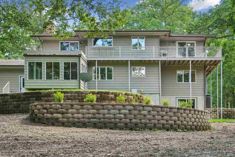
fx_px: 333
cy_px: 78
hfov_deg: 38.9
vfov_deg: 26.5
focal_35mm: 51
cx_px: 118
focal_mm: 34
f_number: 9
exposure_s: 1/40
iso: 400
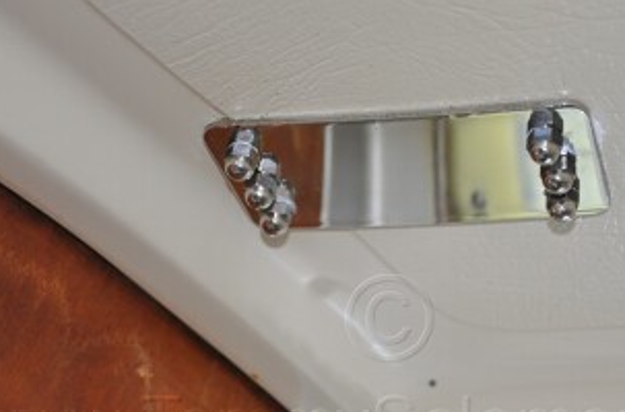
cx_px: 390
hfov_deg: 21.8
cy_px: 185
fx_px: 1622
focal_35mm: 94
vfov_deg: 14.5
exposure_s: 1/60
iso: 800
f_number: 4.8
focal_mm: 45
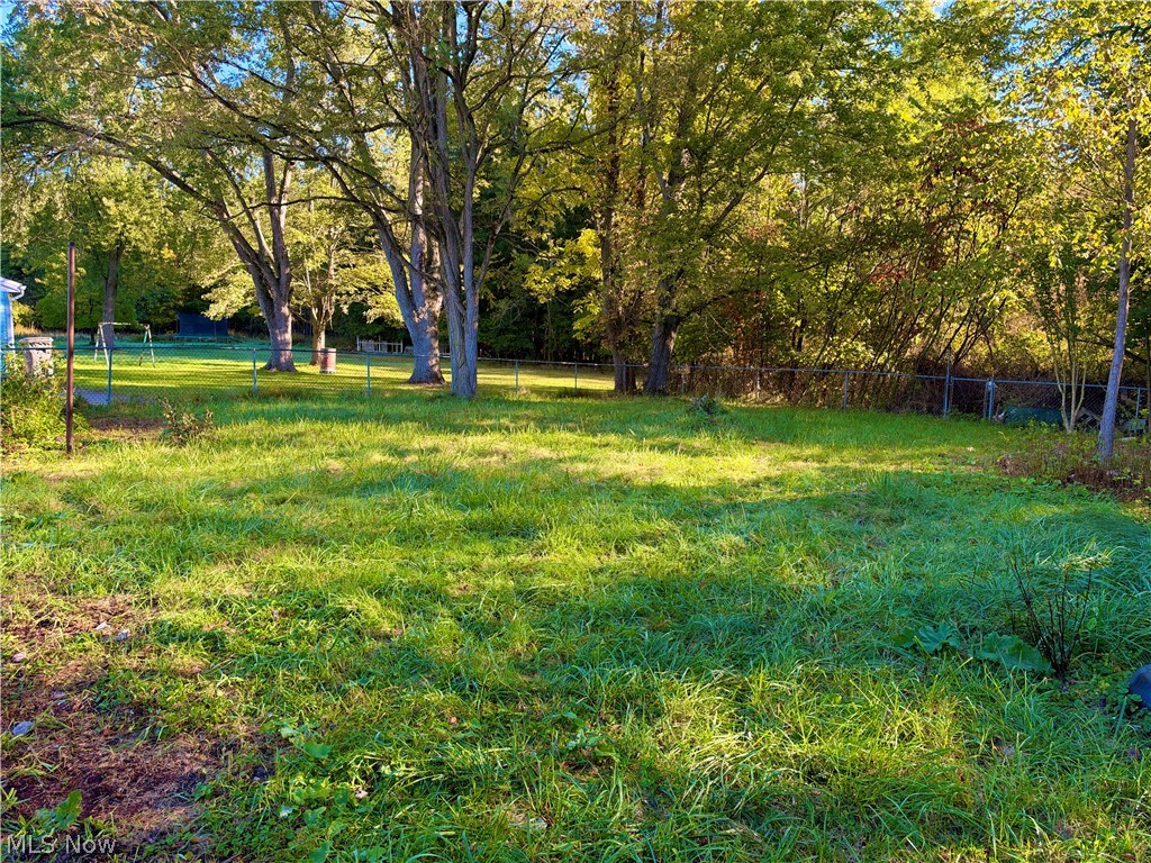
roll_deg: -1.4
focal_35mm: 24
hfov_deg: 71.6
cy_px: 432
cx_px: 576
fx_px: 798
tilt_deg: -6.7
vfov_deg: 56.8
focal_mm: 6.93
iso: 64
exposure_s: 1/213
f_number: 1.8
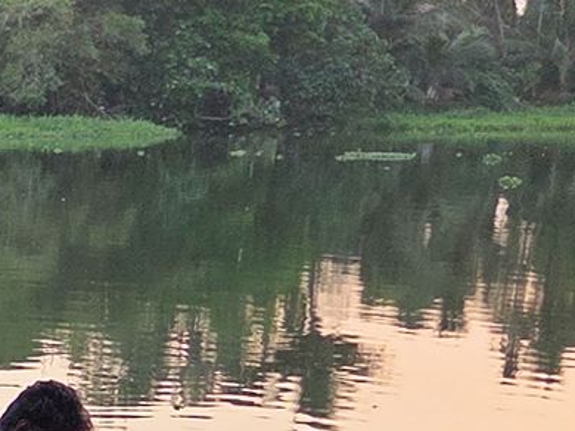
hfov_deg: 14.5
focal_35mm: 118
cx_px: -491
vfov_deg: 12.4
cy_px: 458
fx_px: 1959
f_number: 1.8
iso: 40
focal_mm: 5.4
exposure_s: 1/180
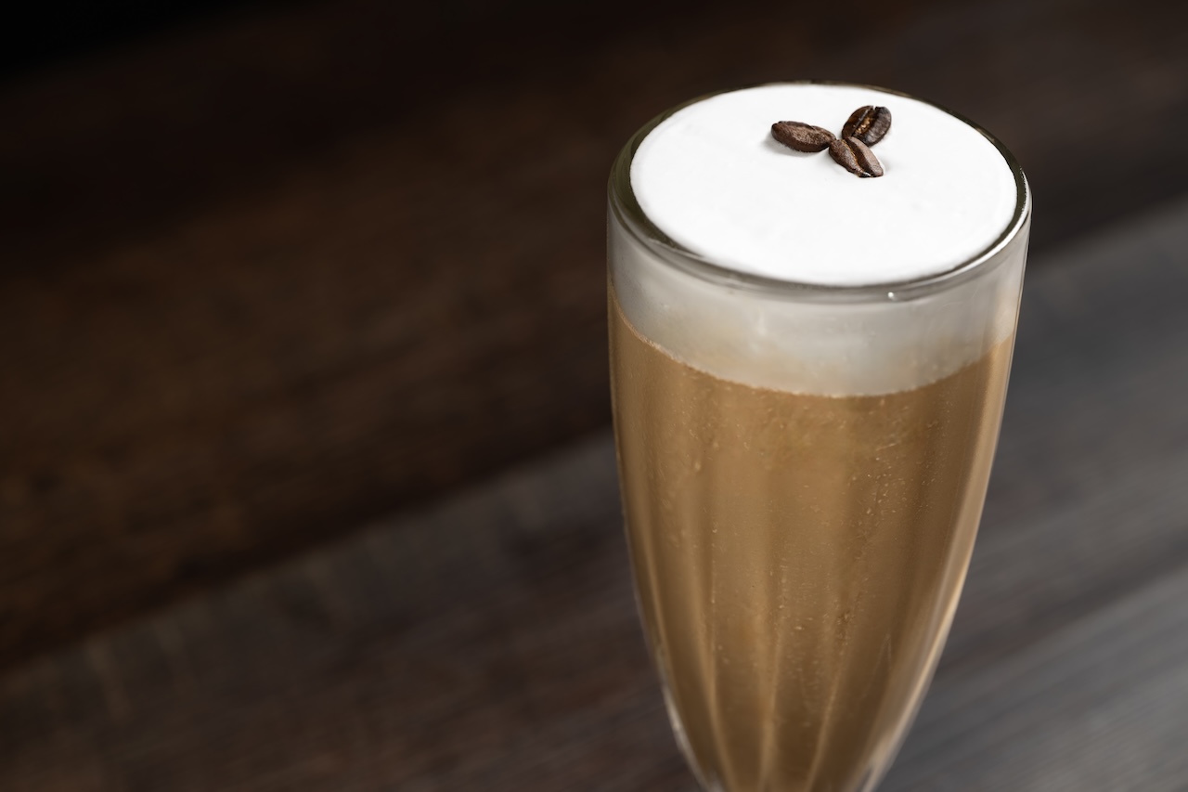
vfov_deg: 13.0
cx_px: 594
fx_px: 3464
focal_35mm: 105
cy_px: 396
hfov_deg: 19.5
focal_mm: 105
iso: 32
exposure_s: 1/125
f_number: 5.6
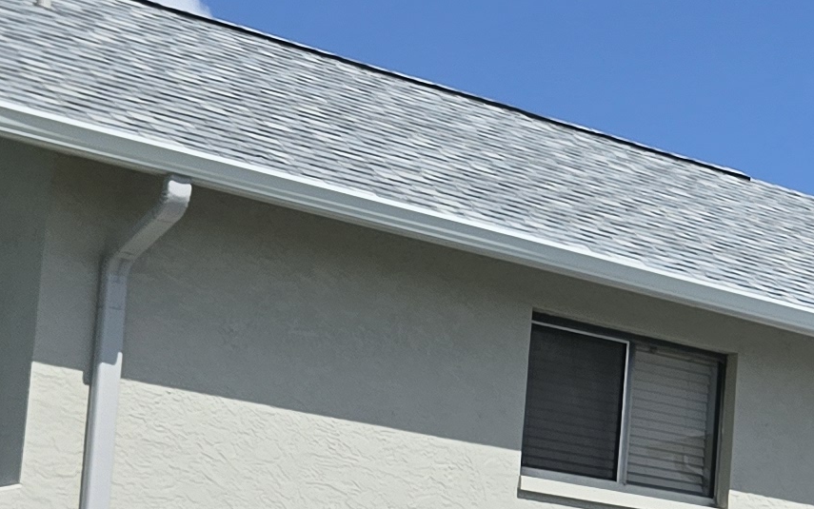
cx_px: 1717
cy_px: 573
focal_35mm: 114
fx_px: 2530
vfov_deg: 11.3
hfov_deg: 14.5
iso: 12
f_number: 1.7
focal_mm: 6.3
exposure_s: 1/1135
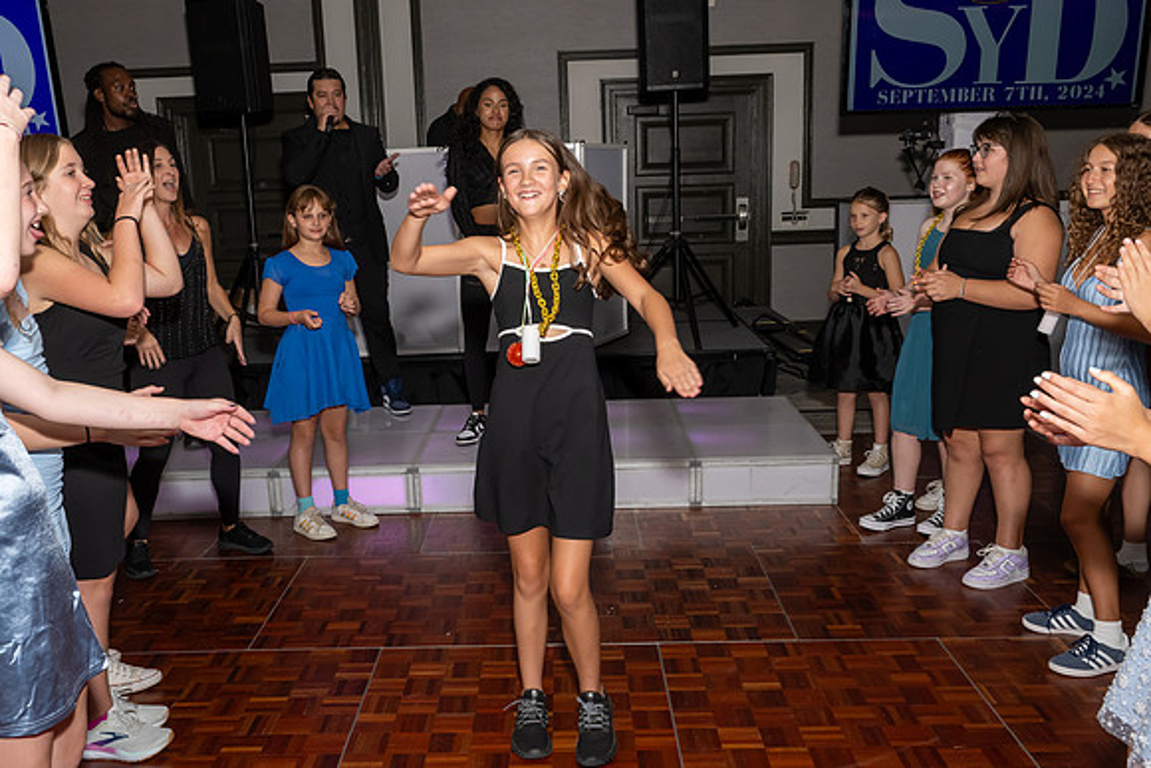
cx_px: 549
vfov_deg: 37.3
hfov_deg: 53.6
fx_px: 1139
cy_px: 383
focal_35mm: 36
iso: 1000
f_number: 8
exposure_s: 1/250
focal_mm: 22
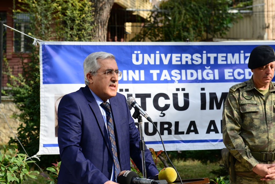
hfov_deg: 28.8
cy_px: 92
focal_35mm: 70
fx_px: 535
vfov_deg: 19.5
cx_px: 138
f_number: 5.6
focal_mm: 70
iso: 800
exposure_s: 1/1600
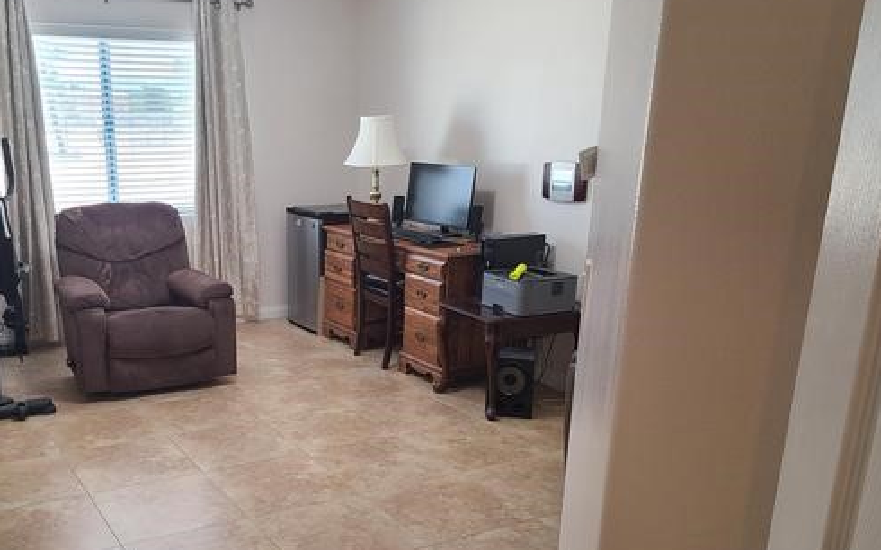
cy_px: 376
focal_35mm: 36
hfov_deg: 53.2
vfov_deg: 34.9
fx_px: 864
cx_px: 313
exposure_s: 1/60
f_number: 1.8
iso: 80
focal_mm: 5.4
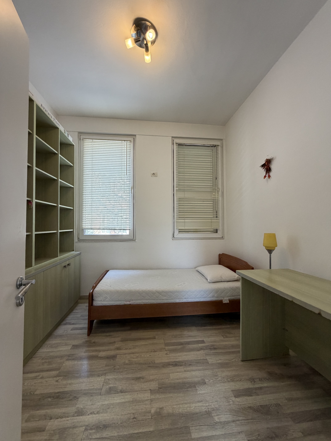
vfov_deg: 102.1
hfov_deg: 85.7
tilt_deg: +3.0
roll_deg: +0.1
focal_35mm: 14
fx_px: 178
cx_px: 166
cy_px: 220
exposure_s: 1/121
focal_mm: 2.22
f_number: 2.2
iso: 250
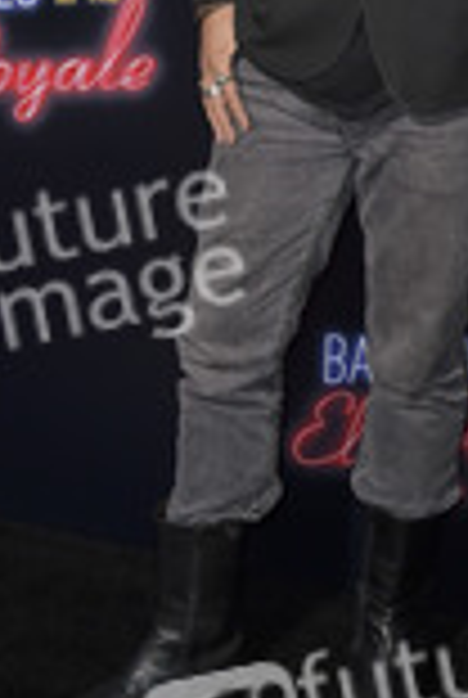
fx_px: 1999
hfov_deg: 13.1
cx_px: 506
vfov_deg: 19.4
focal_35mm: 103
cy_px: 54
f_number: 6.3
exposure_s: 1/250
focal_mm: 40
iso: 250
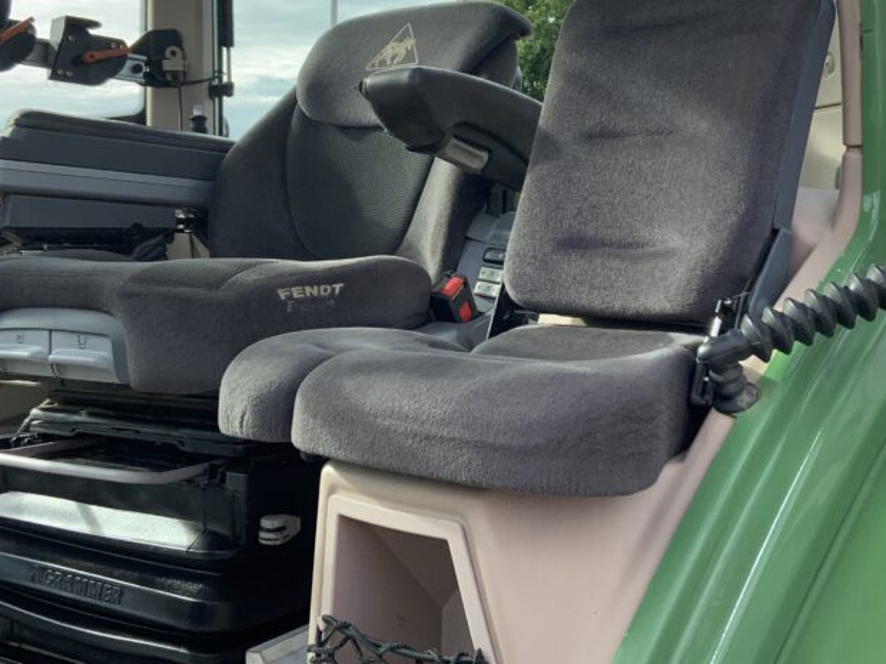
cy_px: 252
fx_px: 1228
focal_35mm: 48
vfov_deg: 30.1
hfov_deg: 39.6
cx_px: 508
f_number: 1.8
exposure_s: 1/442
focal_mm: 3
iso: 16
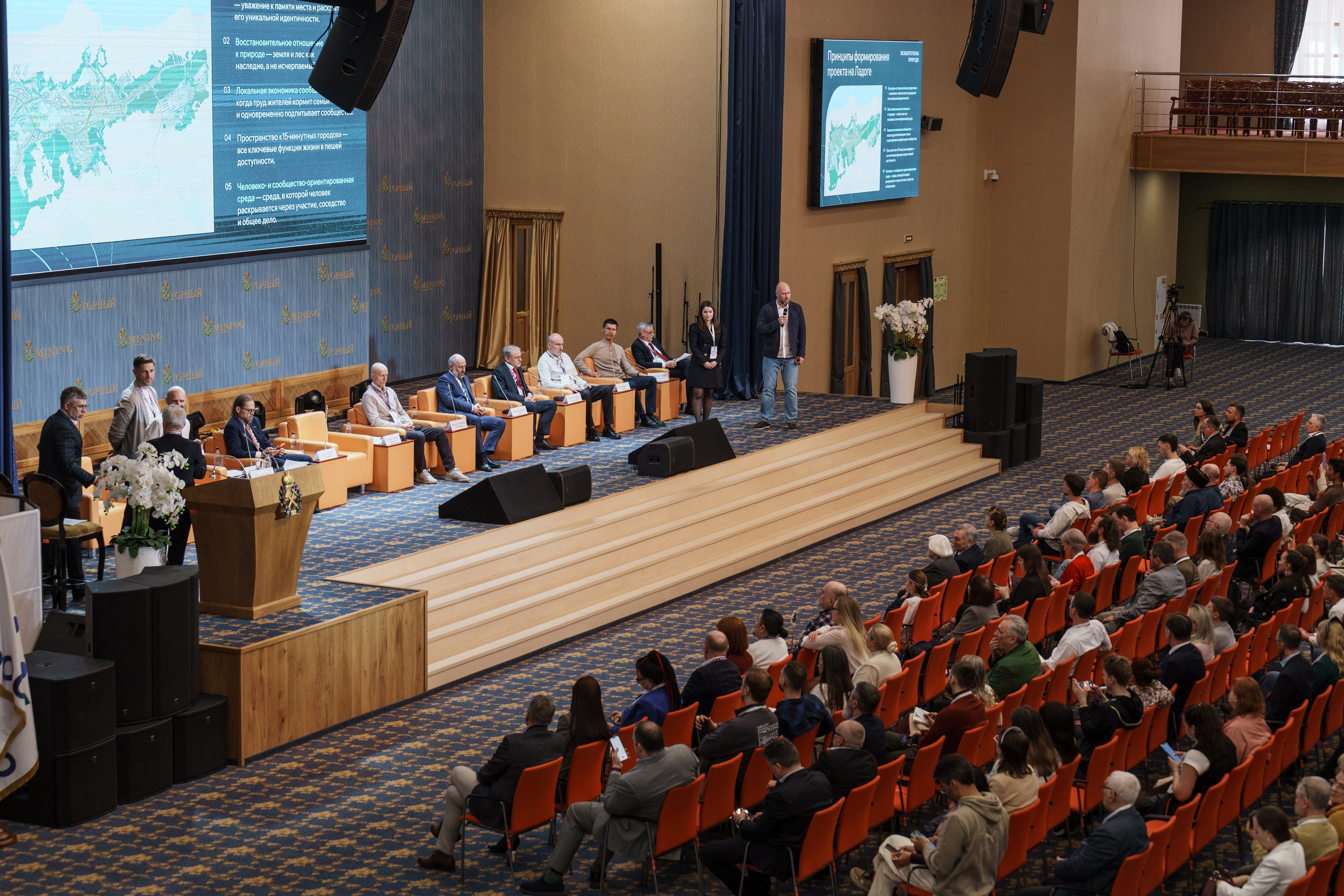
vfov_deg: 19.5
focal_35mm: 70
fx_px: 2613
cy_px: 448
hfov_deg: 28.8
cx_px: 672
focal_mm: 70
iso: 800
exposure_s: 1/100
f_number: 4.5
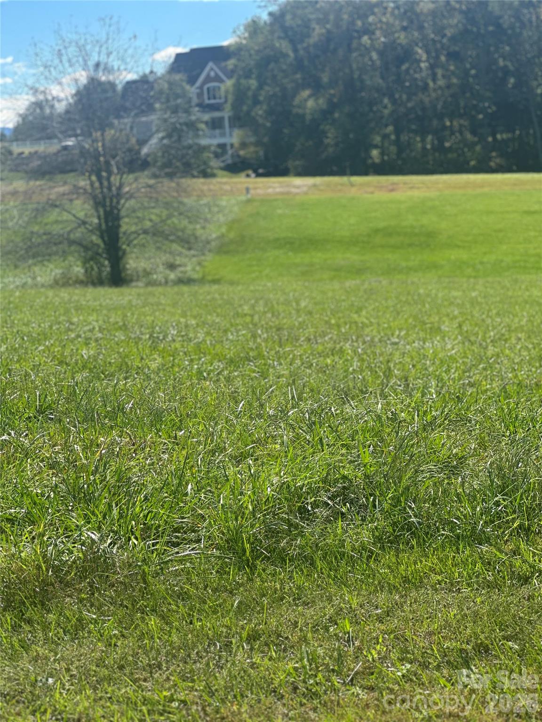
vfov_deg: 25.3
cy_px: 361
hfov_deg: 19.1
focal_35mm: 77
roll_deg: +4.9
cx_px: 271
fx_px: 1608
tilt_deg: -5.4
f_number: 2.8
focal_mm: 9
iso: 32
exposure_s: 1/494
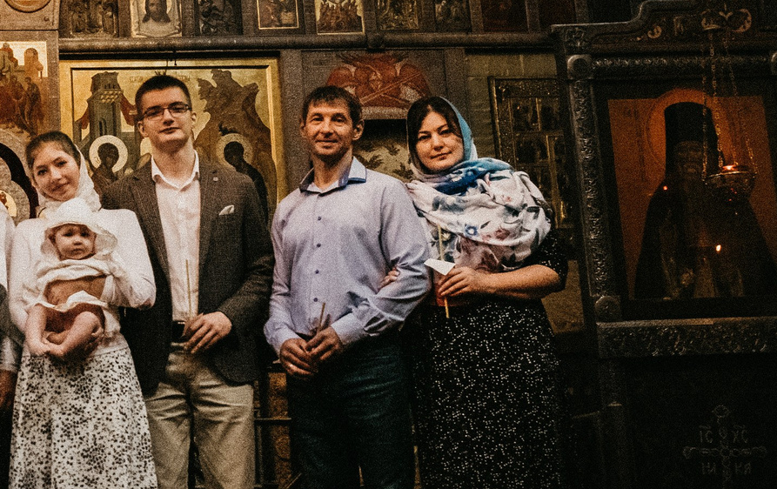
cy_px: 132
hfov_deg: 26.3
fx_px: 1485
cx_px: -139
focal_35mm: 70
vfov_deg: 18.6
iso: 2500
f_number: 3.5
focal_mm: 24
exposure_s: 1/200
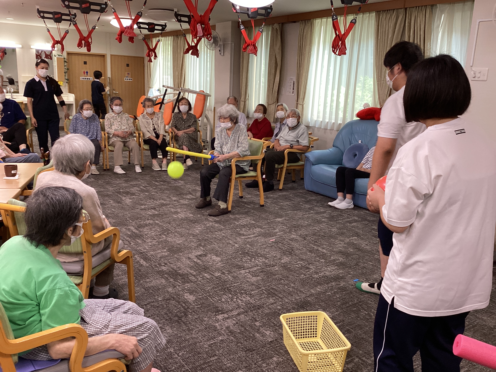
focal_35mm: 31
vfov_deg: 45.4
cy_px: 186
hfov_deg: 58.4
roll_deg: -2.6
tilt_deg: -14.2
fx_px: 444
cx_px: 248
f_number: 2.4
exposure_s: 1/50
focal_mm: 3.3
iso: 80
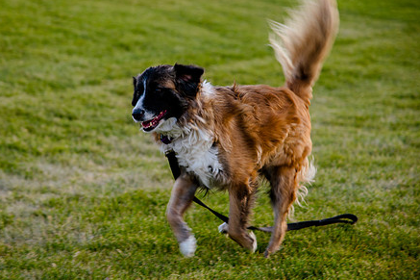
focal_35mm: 130
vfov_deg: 10.5
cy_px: 138
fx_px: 1516
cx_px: 173
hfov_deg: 15.8
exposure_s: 1/160
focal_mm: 98
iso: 320
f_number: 4
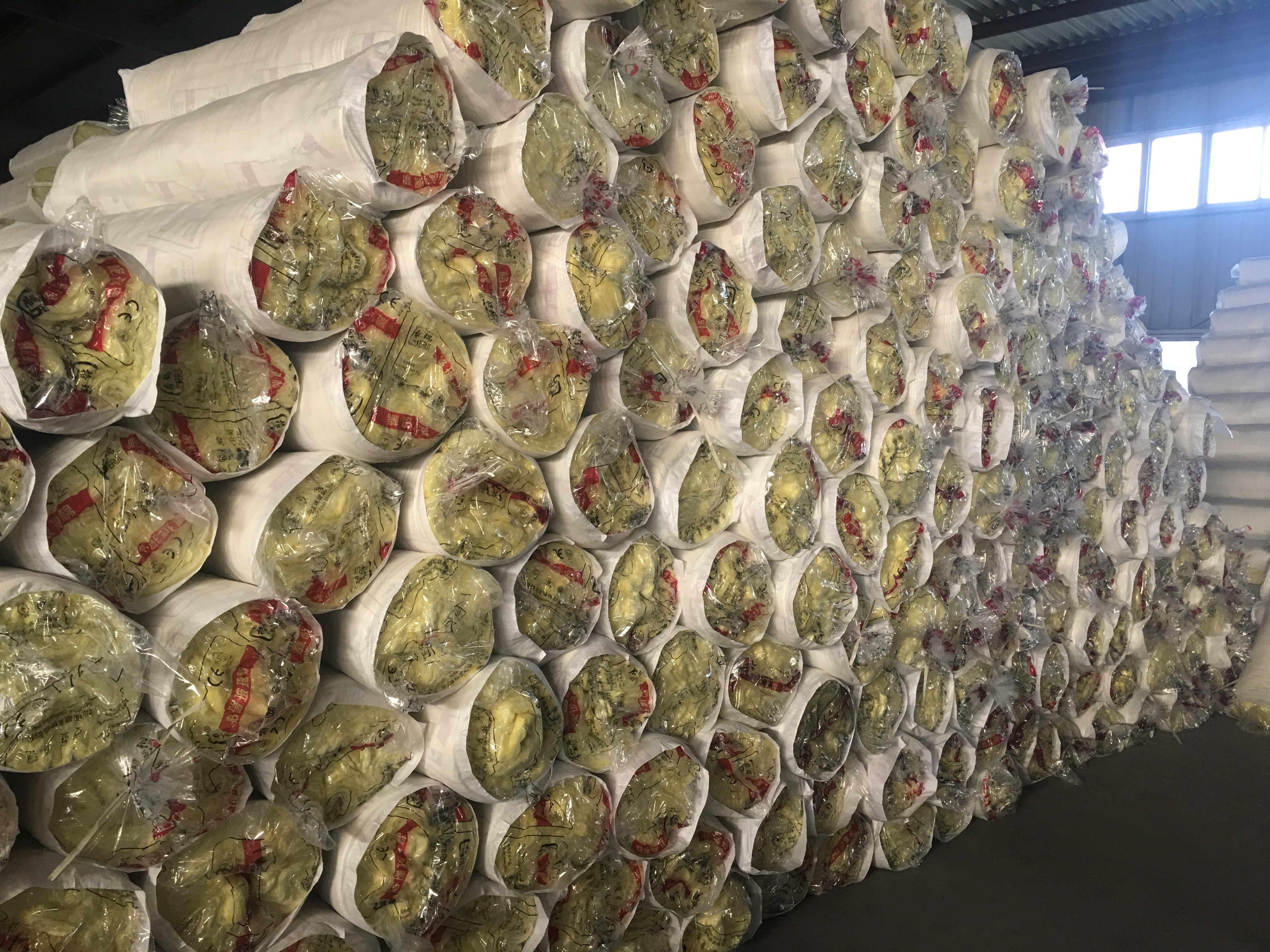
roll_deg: -2.9
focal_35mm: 29
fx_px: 1064
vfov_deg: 48.2
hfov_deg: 61.7
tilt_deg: -3.5
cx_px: 635
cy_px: 476
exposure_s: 1/17
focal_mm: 4.15
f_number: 2.2
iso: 40
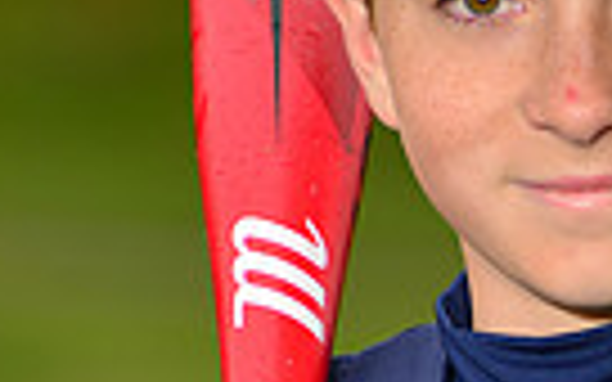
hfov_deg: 2.4
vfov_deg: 1.5
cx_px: 587
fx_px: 14461
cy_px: 508
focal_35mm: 867
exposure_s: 1/200
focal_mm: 200
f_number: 6.3
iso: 200
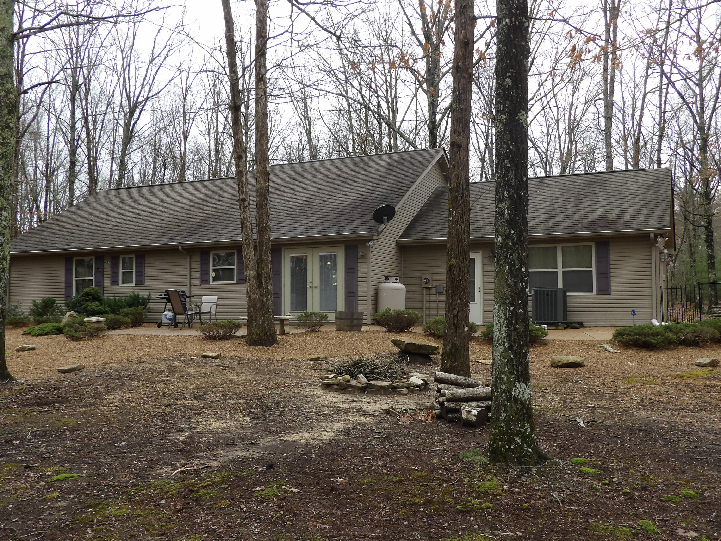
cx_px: 360
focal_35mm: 33
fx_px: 687
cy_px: 270
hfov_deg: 55.4
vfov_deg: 42.9
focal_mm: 5.9
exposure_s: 1/253
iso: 100
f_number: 3.6
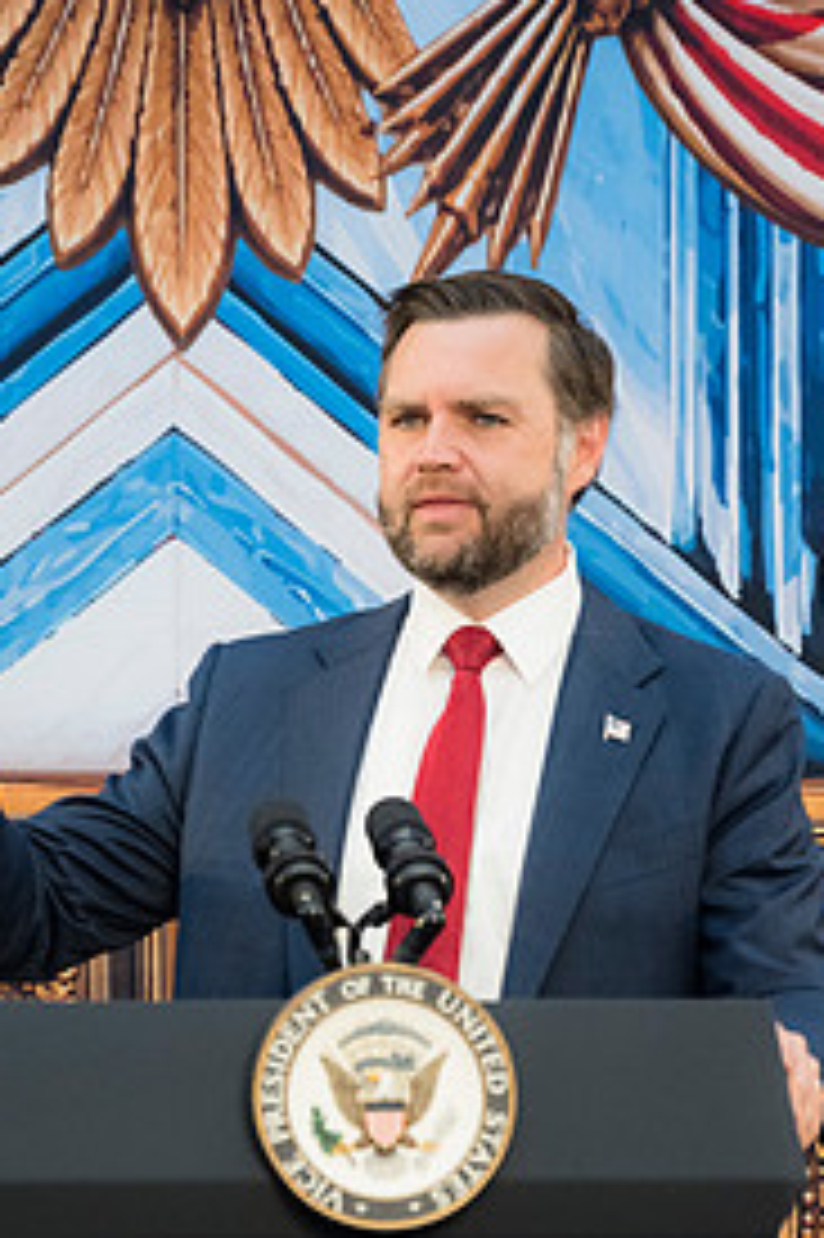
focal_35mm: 377
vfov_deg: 5.5
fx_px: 12959
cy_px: 801
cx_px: 342
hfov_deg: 3.6
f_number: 5.3
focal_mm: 230
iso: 2200
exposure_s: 1/400
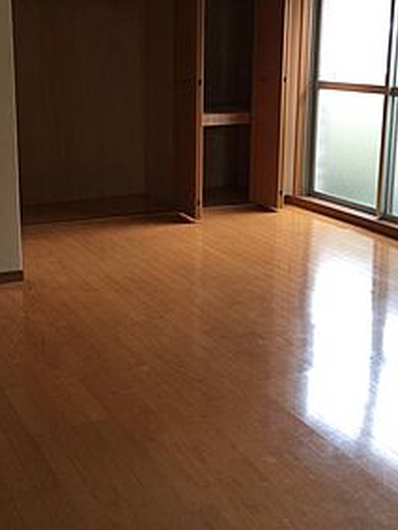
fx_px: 751
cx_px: 135
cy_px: 216
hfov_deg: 29.5
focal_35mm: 49
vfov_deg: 38.8
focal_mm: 4.15
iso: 32
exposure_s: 1/15
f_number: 2.2
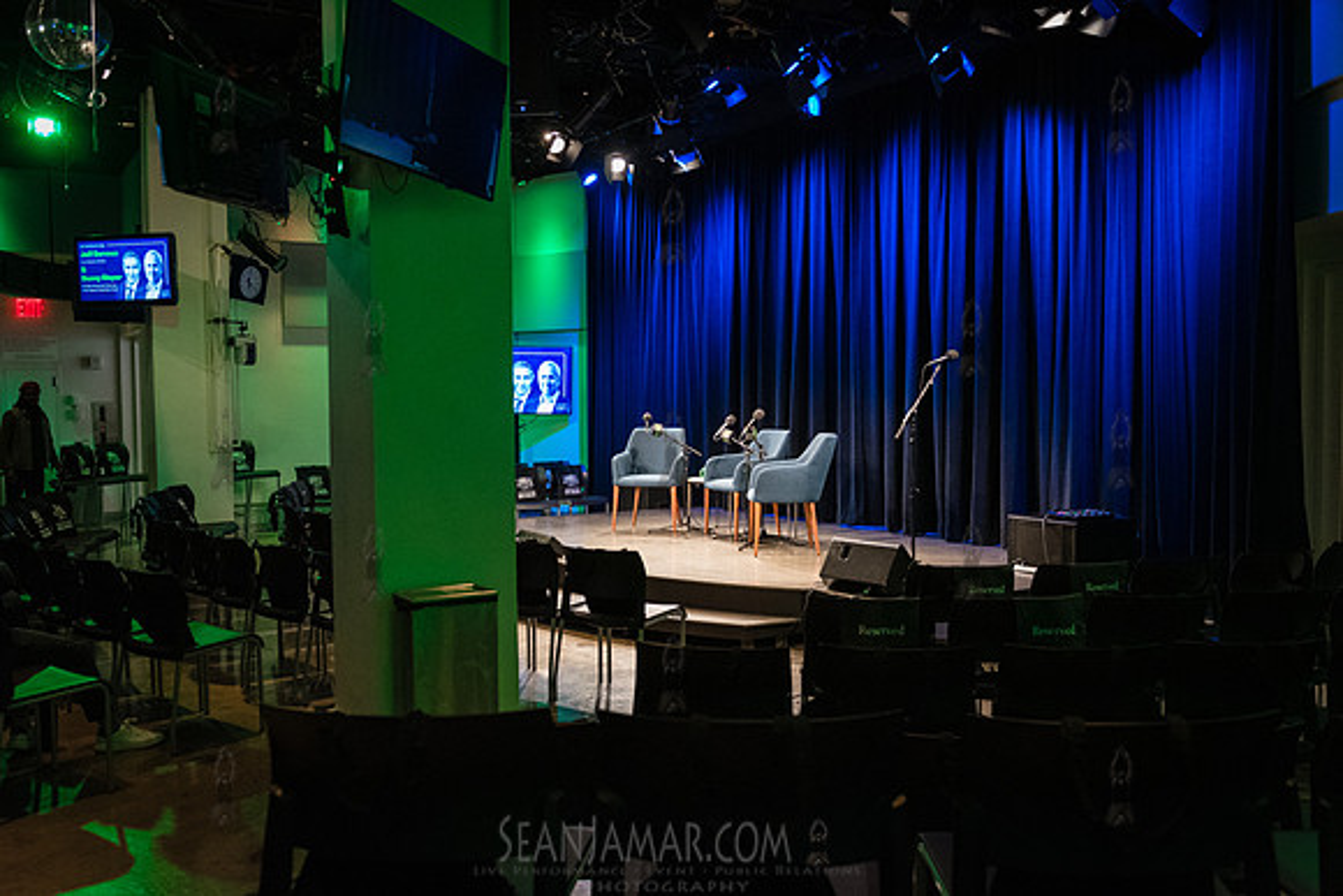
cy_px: 448
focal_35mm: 32
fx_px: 1205
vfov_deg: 40.8
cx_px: 672
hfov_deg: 58.3
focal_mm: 32
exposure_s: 1/160
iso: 6400
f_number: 4
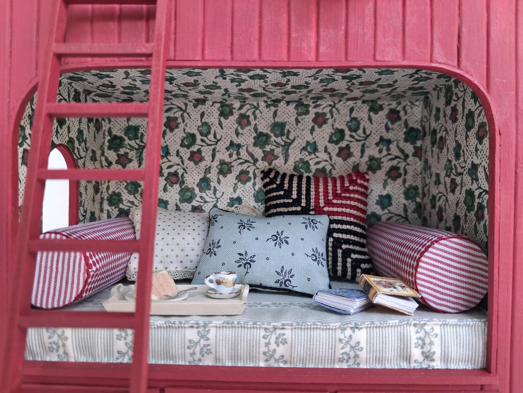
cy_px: 196
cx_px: 262
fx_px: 408
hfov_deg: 65.3
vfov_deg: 51.4
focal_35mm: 27
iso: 64
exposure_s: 1/100
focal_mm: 4
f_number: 1.8
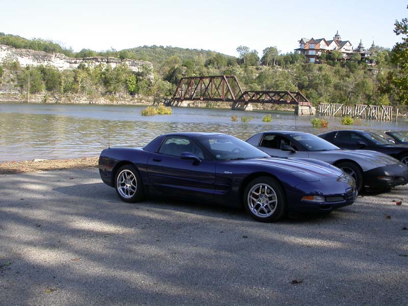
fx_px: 448
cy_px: 153
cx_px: 204
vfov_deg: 37.7
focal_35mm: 38
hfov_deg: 49.0
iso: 100
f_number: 6
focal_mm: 7.85
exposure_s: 1/184
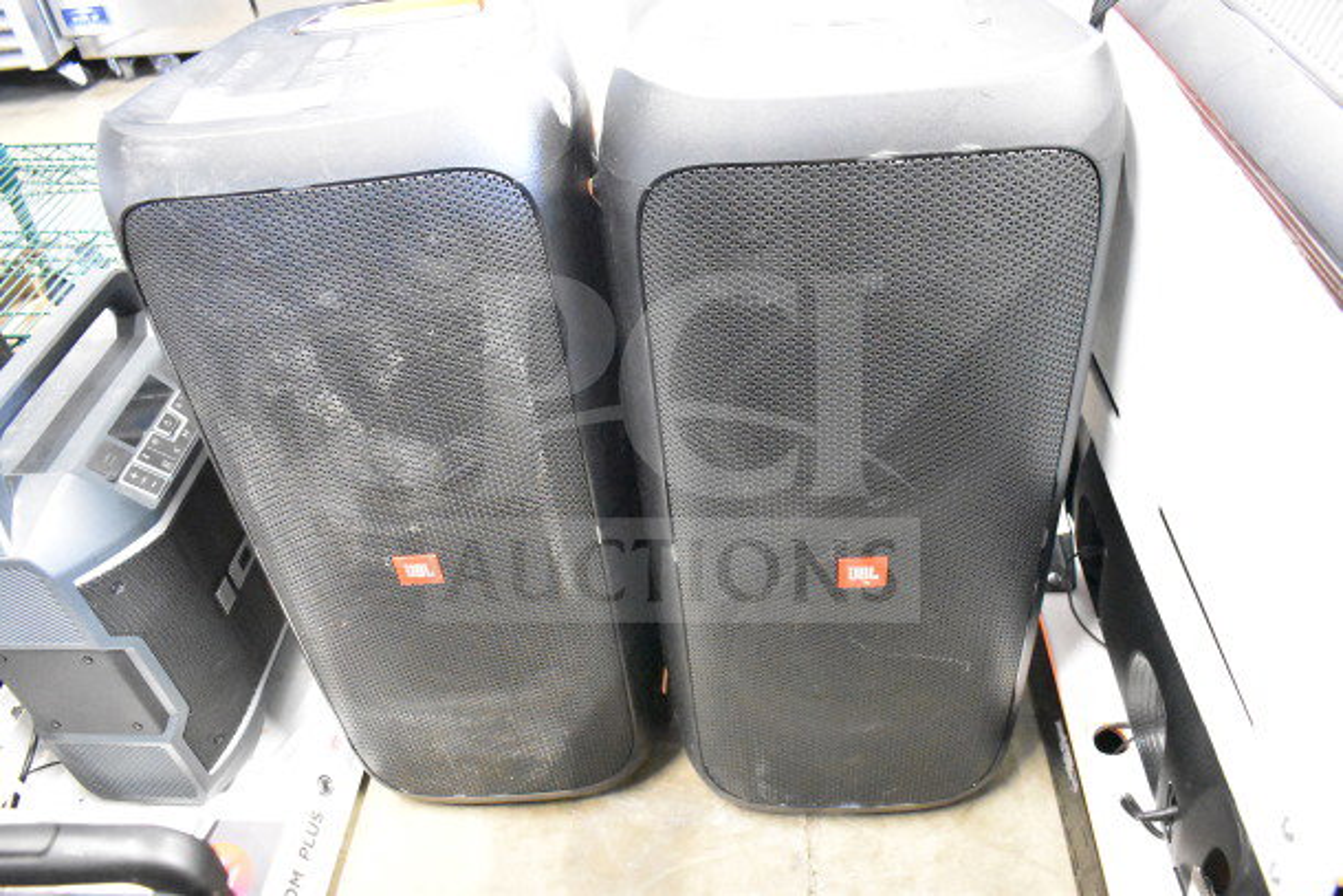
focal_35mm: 27
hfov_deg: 67.4
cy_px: 448
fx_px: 1007
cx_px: 672
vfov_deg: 48.0
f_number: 3.5
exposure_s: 1/30
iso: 18000
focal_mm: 18
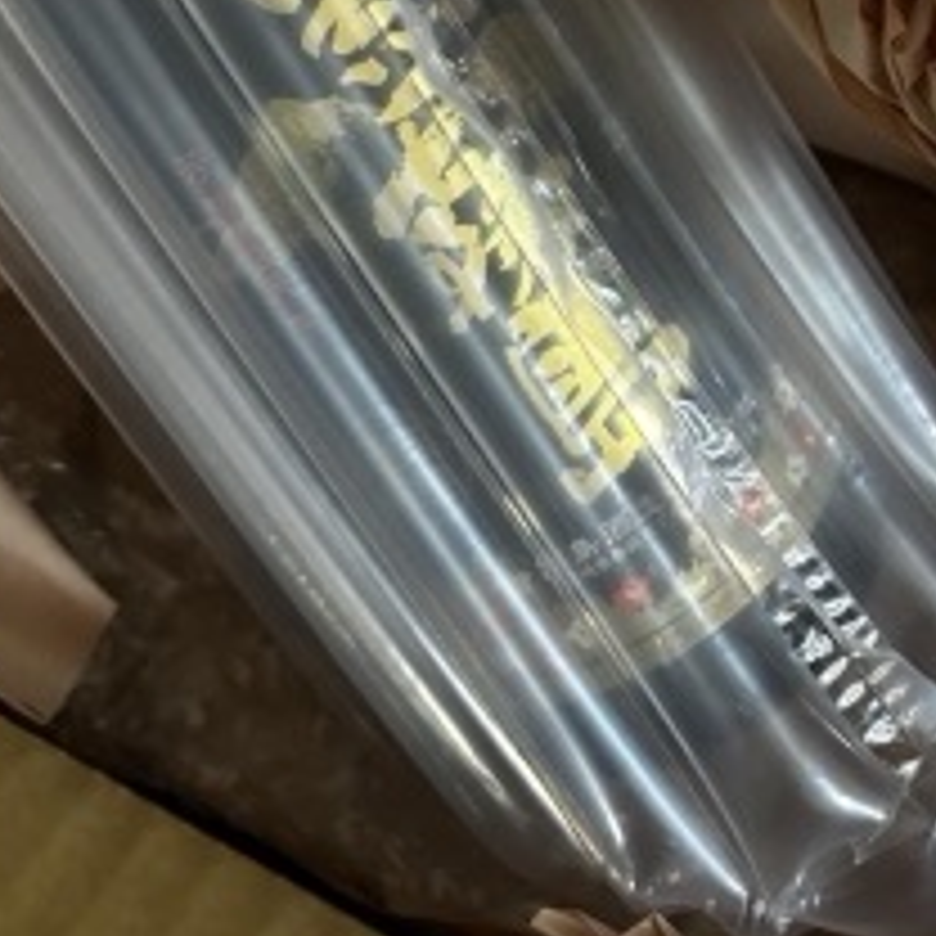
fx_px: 1621
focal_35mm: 53
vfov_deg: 30.3
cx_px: 526
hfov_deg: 32.2
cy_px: 40
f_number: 1.5
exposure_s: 1/39
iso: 640
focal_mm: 5.7
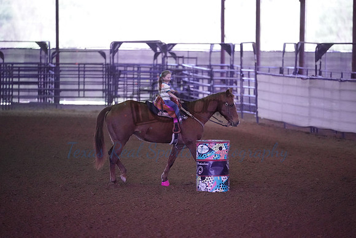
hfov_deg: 10.3
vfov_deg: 6.9
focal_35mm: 200
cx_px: 178
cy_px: 119
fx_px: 1978
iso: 16000
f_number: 2.8
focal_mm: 200
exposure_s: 1/2000
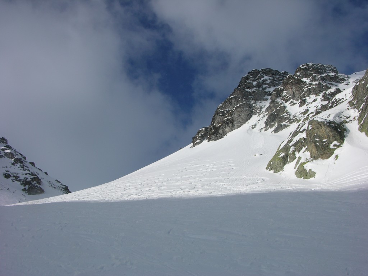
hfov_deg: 52.6
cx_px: 184
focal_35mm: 35
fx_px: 372
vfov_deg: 40.7
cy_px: 138
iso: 50
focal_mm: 8.9
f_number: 7.1
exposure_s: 1/428
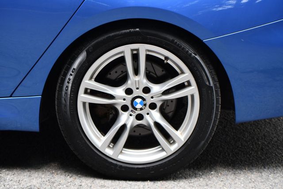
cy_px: 94
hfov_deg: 14.9
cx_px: 142
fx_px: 1084
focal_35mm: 138
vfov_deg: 9.9
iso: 320
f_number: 5.6
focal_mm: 92
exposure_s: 1/250
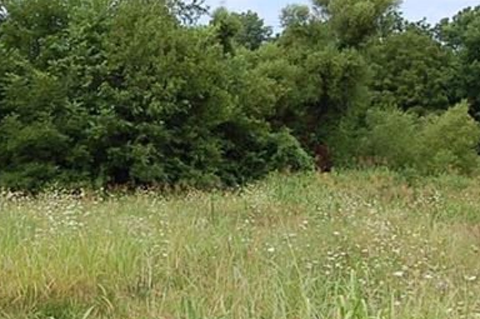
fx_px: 959
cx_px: 88
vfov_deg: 18.9
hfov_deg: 27.5
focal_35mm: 72
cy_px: 141
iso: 200
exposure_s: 1/250
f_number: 8
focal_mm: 18
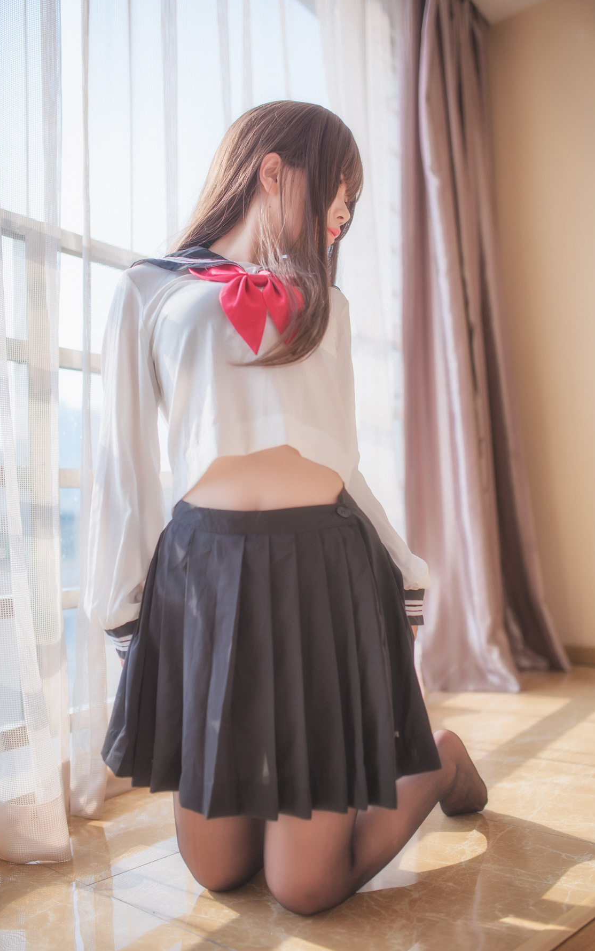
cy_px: 476
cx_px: 315
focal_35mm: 36
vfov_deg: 54.0
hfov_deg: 35.3
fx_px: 934
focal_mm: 35
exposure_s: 1/1000
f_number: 2
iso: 100
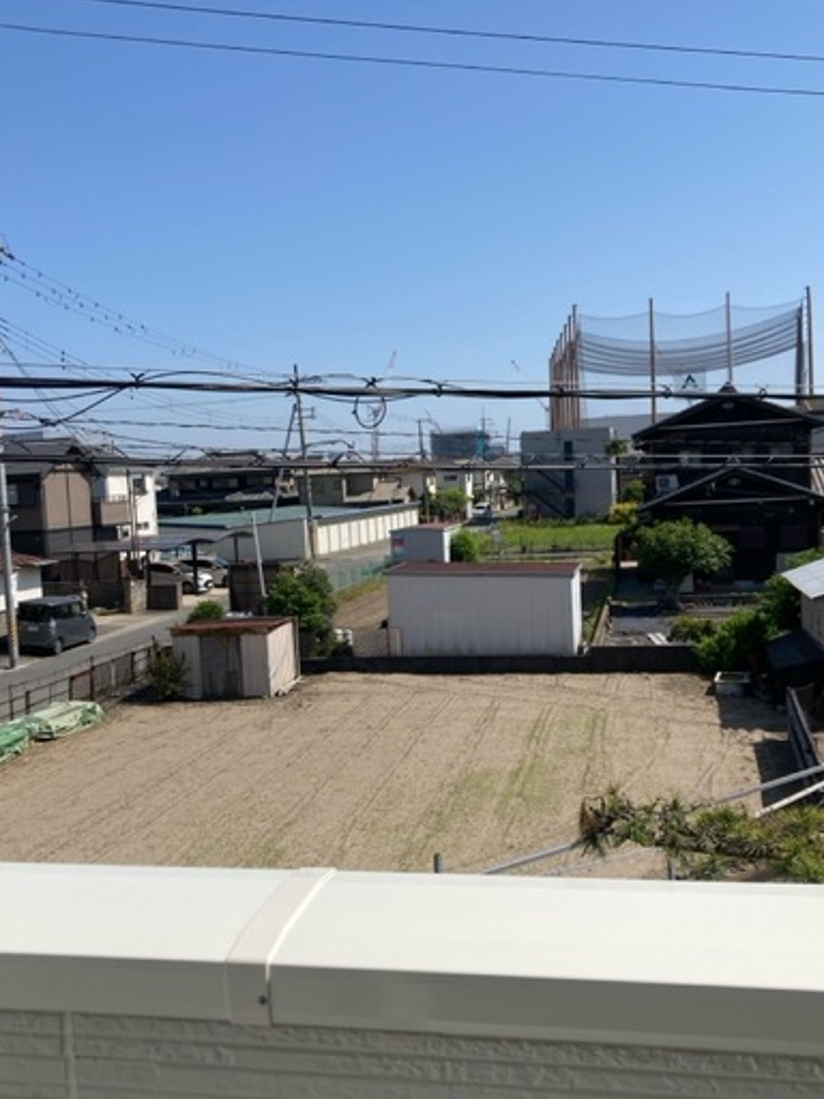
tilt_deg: -1.7
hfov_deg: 40.7
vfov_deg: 52.6
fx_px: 1111
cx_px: 388
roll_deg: +2.4
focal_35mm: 35
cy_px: 575
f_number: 1.8
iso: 20
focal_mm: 3.99
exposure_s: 1/3040
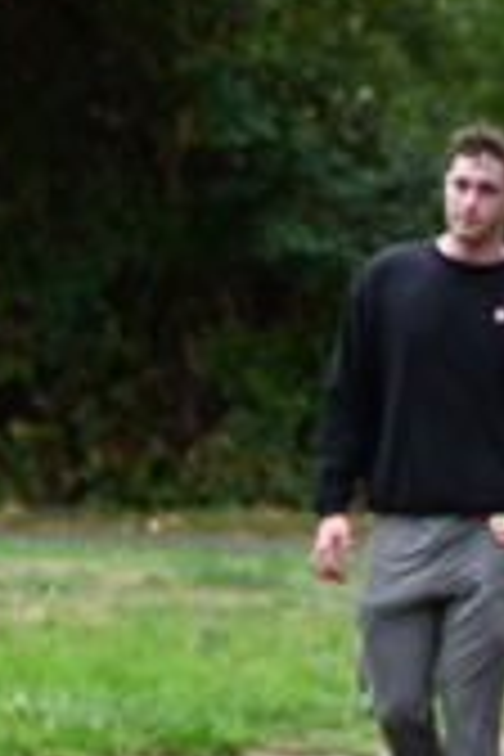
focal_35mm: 340
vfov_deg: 6.0
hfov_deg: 4.0
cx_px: 1107
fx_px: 7139
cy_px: 691
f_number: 6.3
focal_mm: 104
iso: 250
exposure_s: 1/250
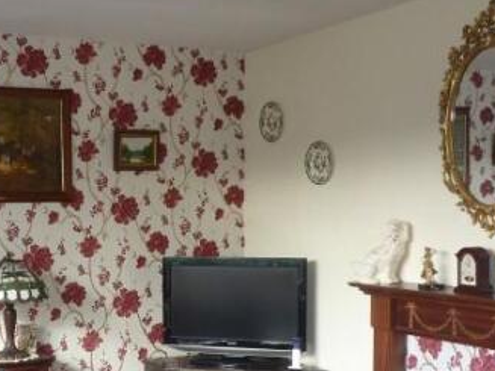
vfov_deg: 25.4
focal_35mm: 57
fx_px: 815
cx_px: 131
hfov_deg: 33.2
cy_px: 267
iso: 125
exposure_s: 1/30
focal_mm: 5.3
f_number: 3.5
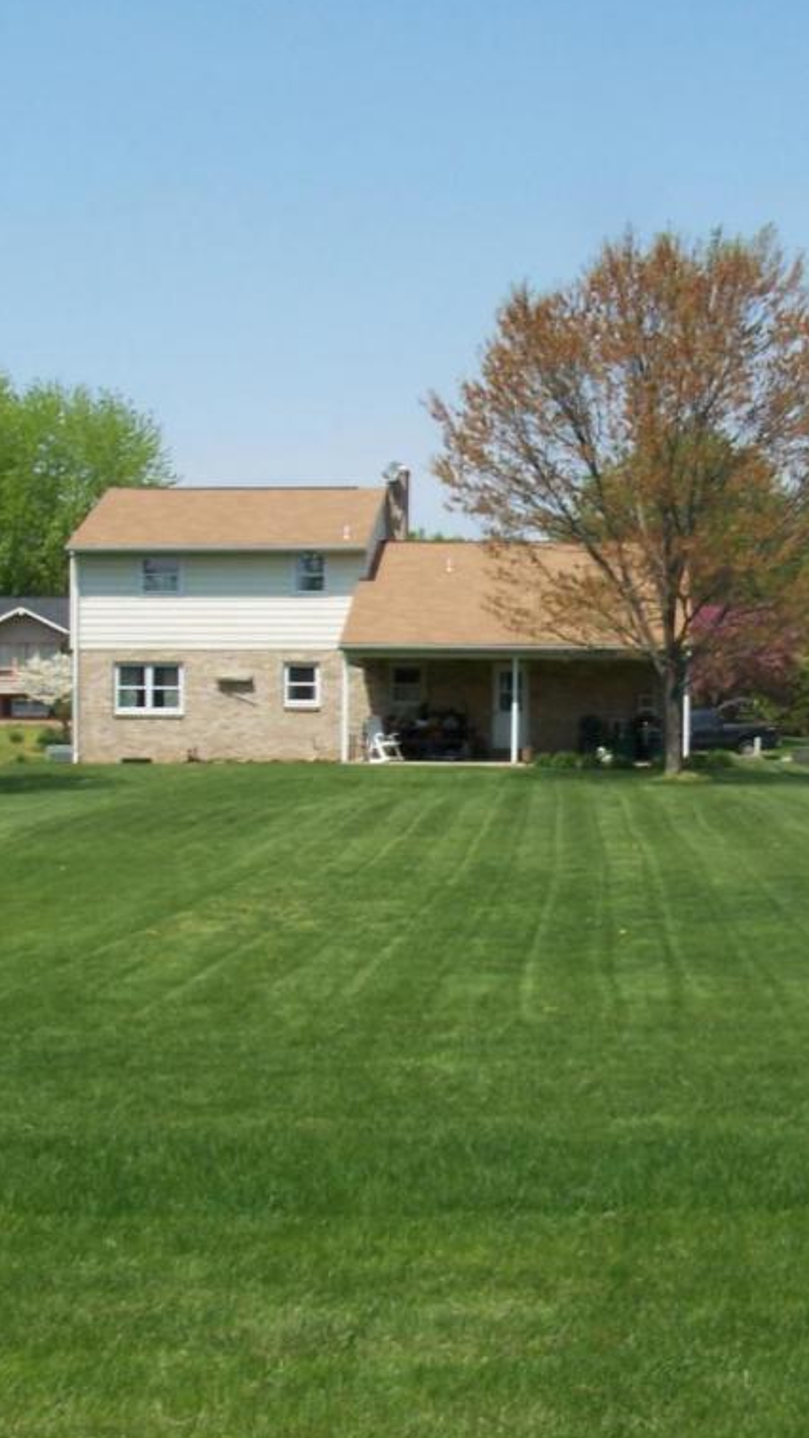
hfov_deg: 21.3
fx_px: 2135
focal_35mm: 56
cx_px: 603
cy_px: 718
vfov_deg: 37.2
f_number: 5.6
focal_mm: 6.3
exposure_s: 1/350
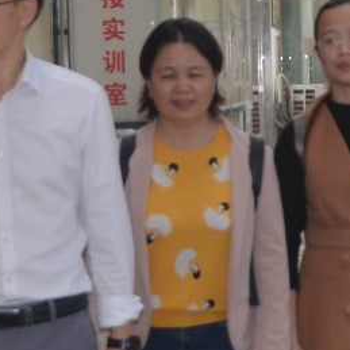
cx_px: 292
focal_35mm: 280
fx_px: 3203
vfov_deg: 6.2
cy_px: 42
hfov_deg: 6.2
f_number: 4.2
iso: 280
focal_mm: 30
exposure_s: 1/125
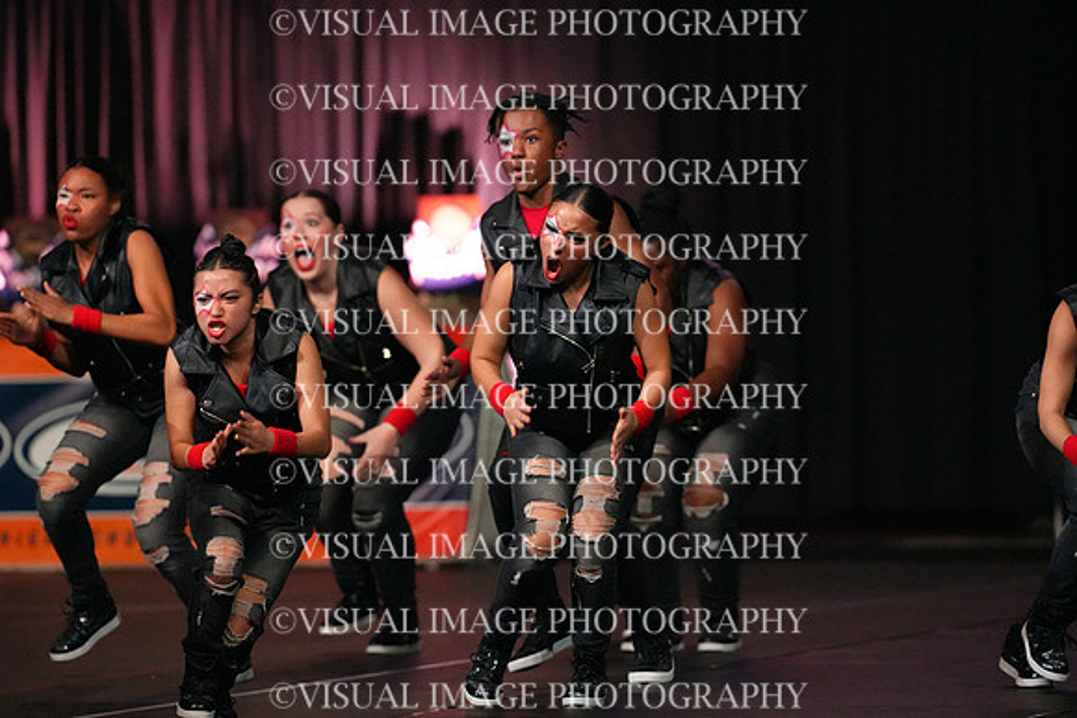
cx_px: 538
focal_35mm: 300
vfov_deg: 4.6
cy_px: 359
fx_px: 8977
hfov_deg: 6.9
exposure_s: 1/1250
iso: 16000
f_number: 3.5
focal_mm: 300
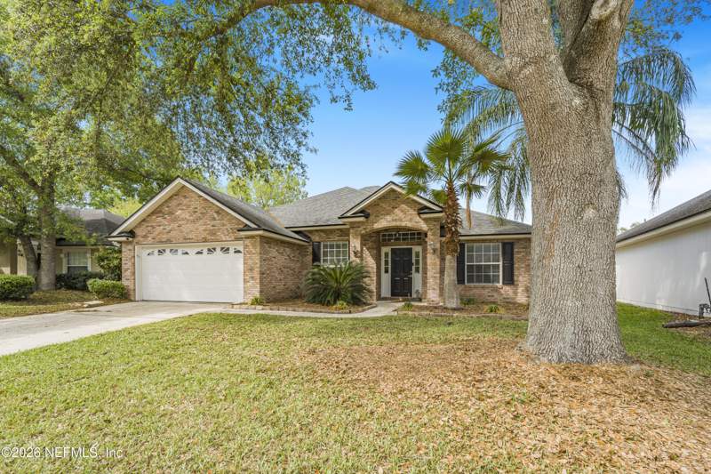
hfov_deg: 104.3
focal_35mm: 14
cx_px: 356
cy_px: 237
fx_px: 276
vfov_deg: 81.2
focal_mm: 14
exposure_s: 1/125
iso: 100
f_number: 8
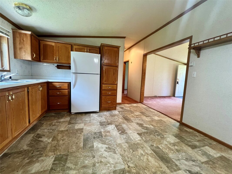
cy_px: 87
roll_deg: -1.9
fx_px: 87
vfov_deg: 89.9
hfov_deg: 106.2
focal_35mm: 13
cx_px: 116
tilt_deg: -5.3
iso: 160
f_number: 1.8
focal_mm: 1.57
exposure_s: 1/60
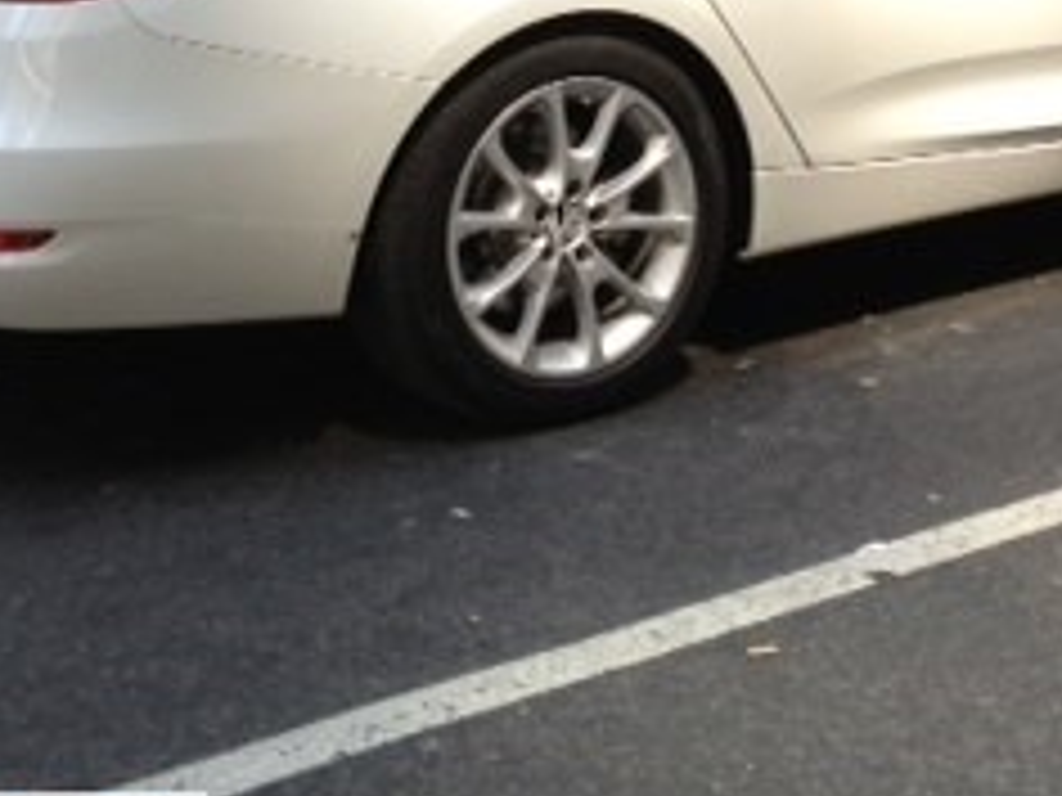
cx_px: 747
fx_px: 2915
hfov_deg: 20.5
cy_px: -103
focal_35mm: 95
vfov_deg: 15.1
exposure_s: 1/120
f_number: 2.4
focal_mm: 4.28
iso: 50
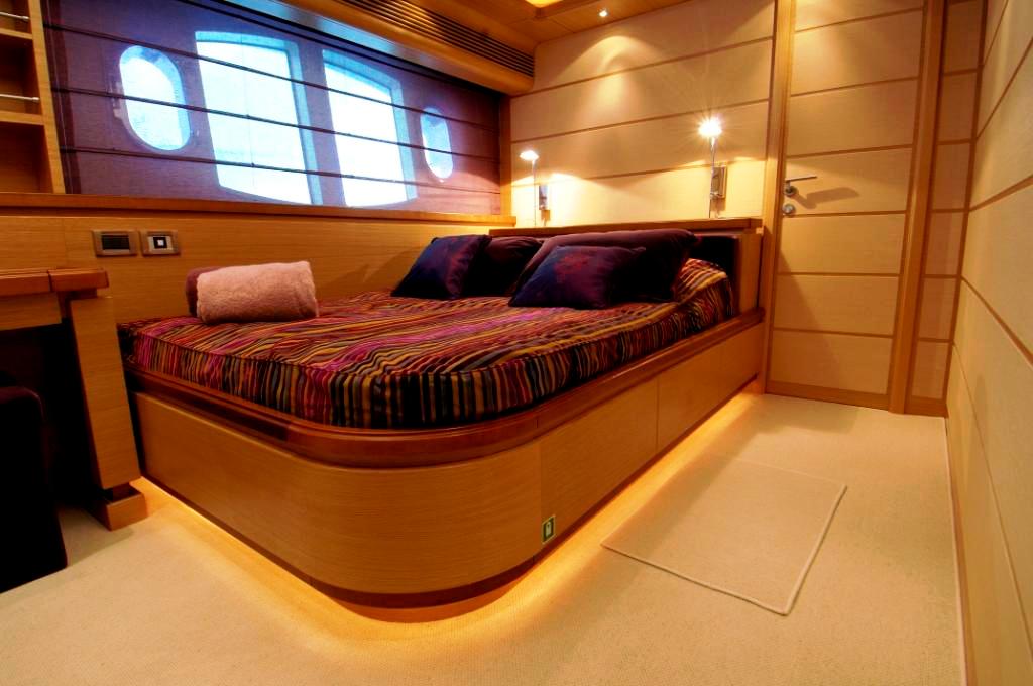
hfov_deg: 90.1
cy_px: 343
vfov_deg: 67.2
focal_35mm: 18
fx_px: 516
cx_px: 516
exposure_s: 1.5
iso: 100
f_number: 11
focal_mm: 12
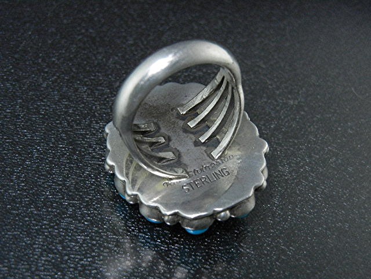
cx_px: 186
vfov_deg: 24.8
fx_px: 632
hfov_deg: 32.7
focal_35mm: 59
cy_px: 140
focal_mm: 10.6
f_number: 8
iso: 750
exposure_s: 1/30
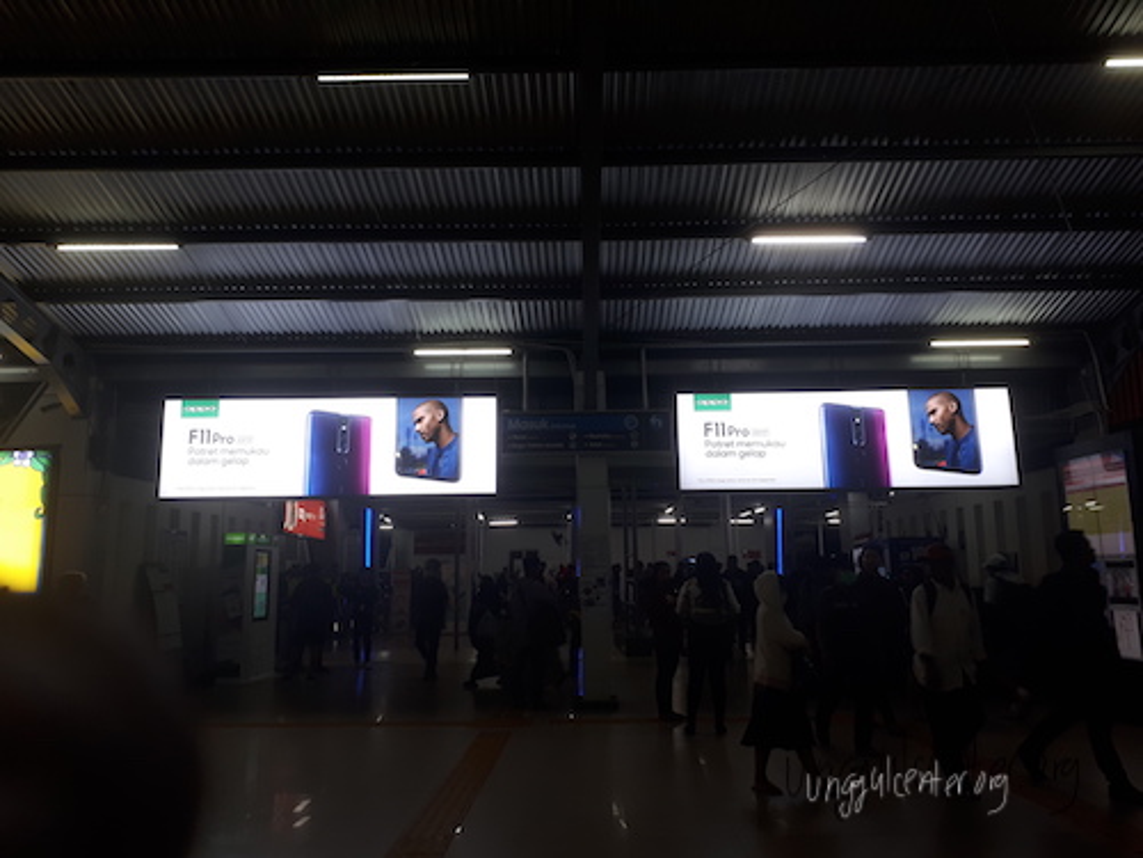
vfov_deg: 51.4
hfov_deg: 65.3
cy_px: 429
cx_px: 572
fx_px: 892
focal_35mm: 27
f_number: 1.9
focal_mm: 3.6
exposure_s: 1/33
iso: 40
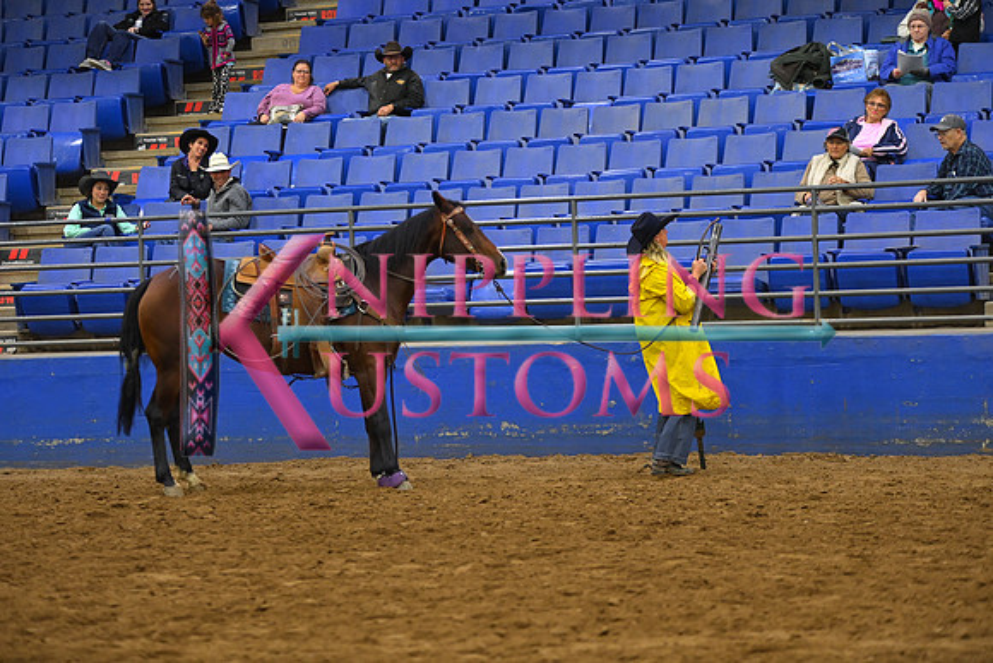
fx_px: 3090
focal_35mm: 112
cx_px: 496
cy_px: 332
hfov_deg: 18.3
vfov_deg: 12.2
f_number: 2.8
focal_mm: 112
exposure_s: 1/400
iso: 3200
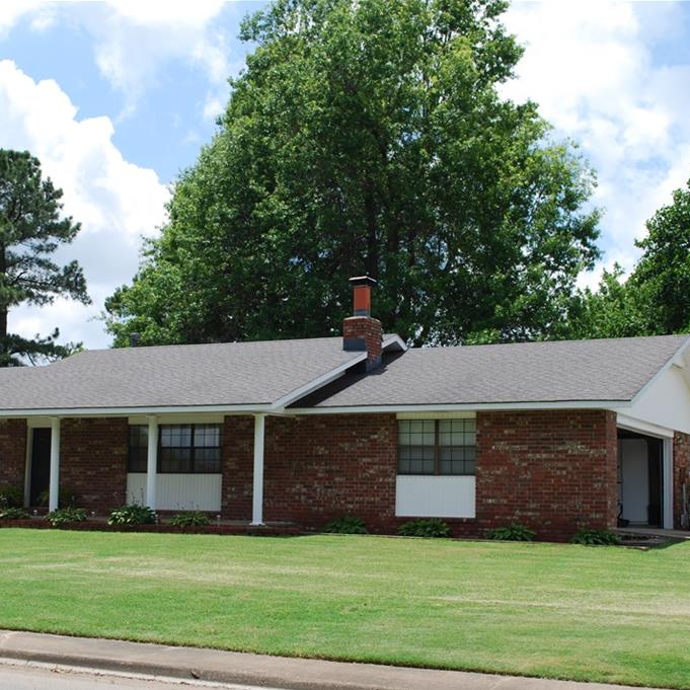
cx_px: 267
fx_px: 1255
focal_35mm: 56
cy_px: 346
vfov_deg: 30.7
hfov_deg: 30.6
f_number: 7.1
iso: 100
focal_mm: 29
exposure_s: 1/200
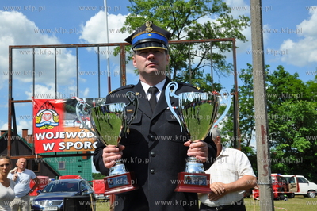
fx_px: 528
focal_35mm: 60
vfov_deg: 22.6
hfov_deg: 33.4
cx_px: 158
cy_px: 106
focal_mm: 40
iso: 200
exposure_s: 1/200
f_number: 14
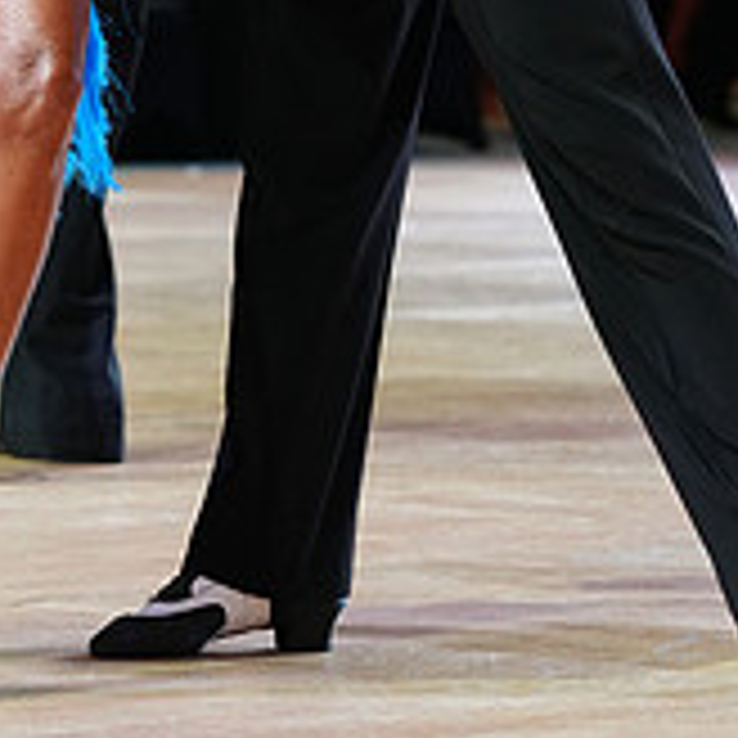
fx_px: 7381
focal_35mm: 306
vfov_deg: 5.7
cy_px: -428
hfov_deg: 5.7
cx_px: 106
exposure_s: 1/250
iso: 2500
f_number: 4
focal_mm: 102
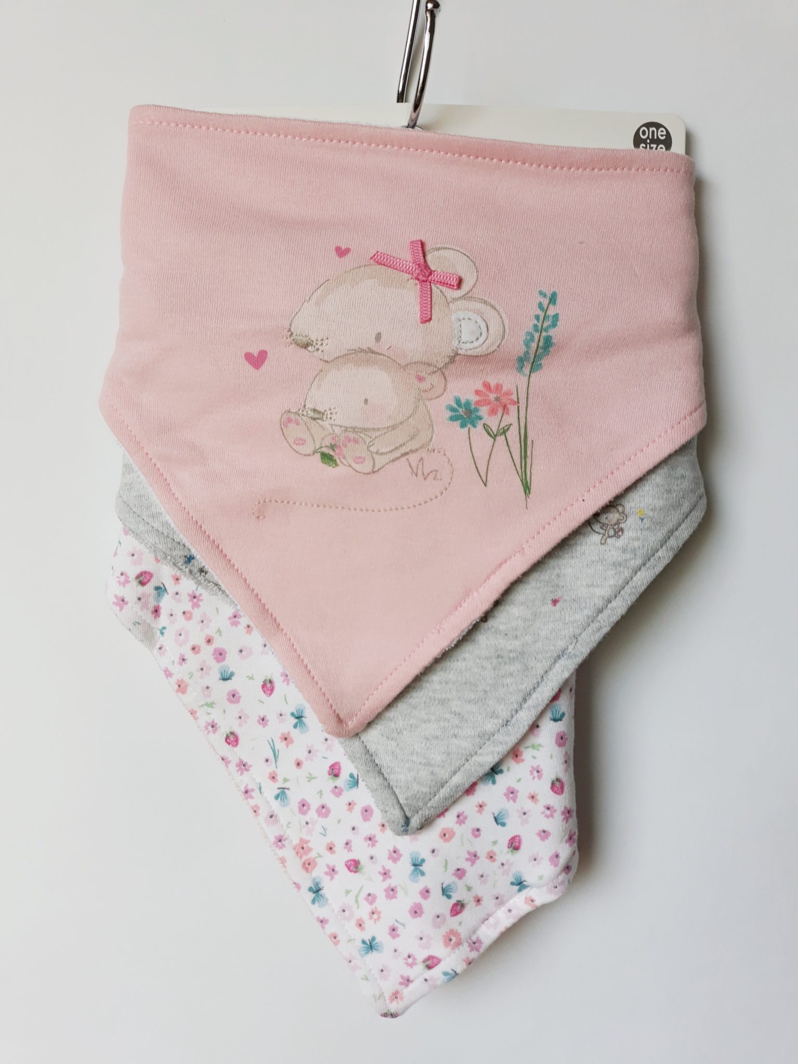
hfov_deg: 51.4
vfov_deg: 65.3
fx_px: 830
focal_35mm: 27
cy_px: 532
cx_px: 399
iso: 40
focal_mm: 3.71
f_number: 1.7
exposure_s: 1/101
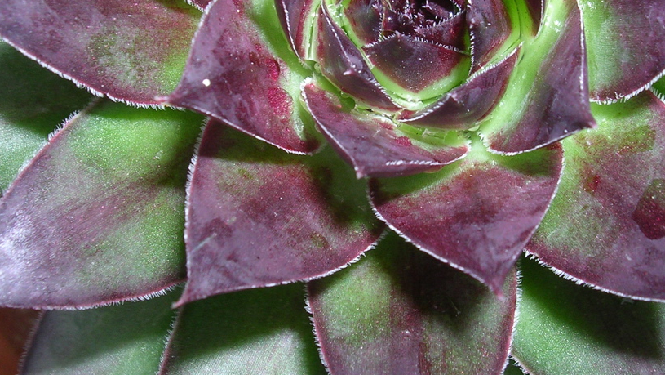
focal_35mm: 52
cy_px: 126
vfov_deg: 23.0
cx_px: 401
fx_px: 917
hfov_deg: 39.7
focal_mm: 5.8
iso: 50
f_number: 5.6
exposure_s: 1/60.1
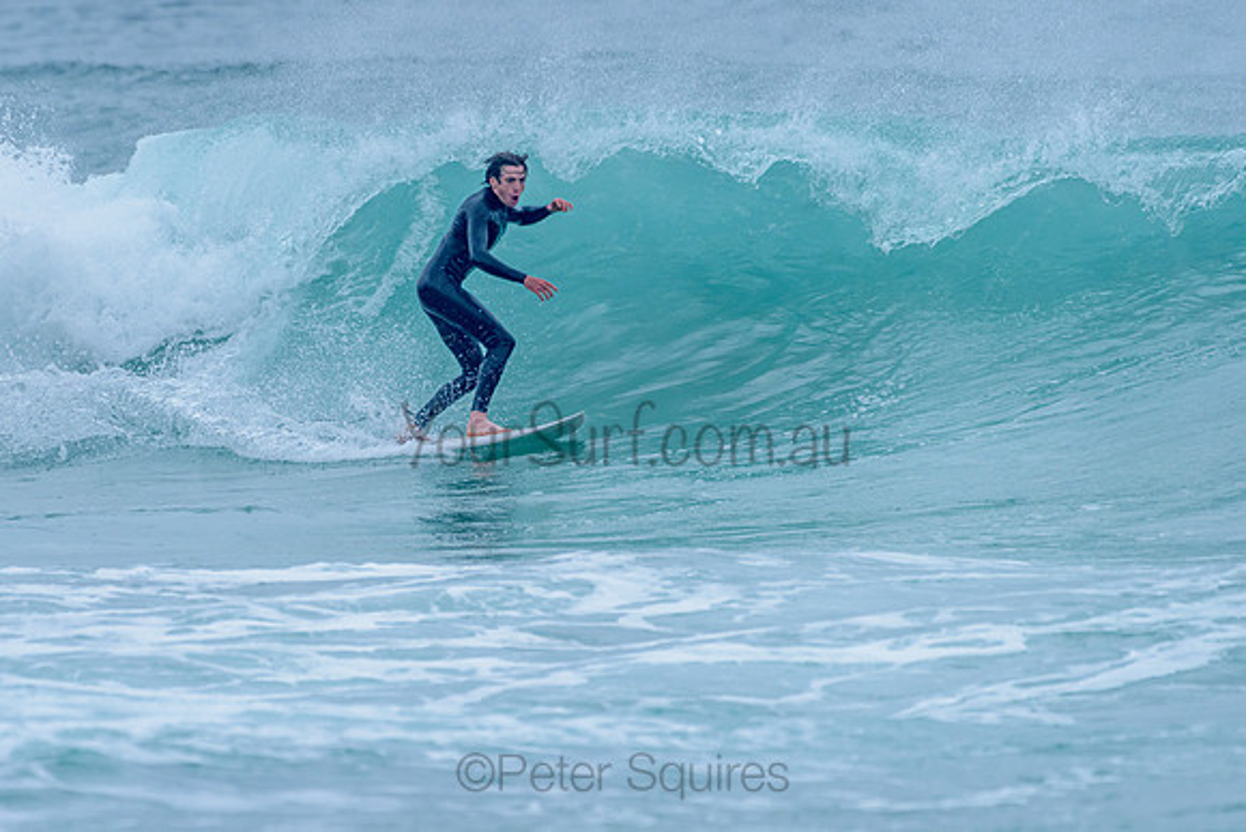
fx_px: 21731
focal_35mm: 628
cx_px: 494
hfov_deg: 3.3
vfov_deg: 2.2
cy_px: 330
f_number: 5.6
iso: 800
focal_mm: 500
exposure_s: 1/2000
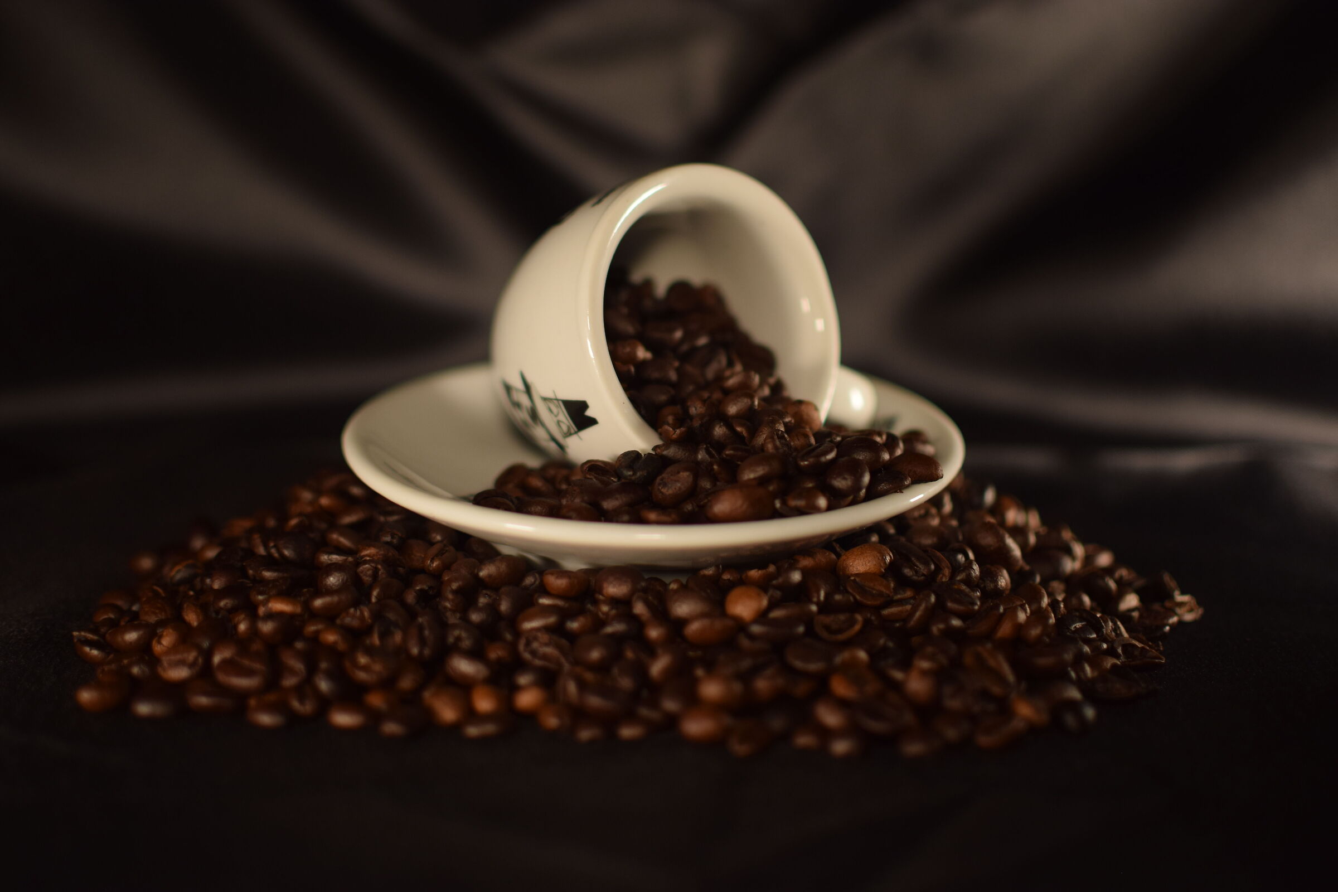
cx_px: 669
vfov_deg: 25.8
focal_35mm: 52
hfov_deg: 37.9
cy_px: 446
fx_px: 1951
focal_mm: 35
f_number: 1.8
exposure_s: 1/180
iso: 250
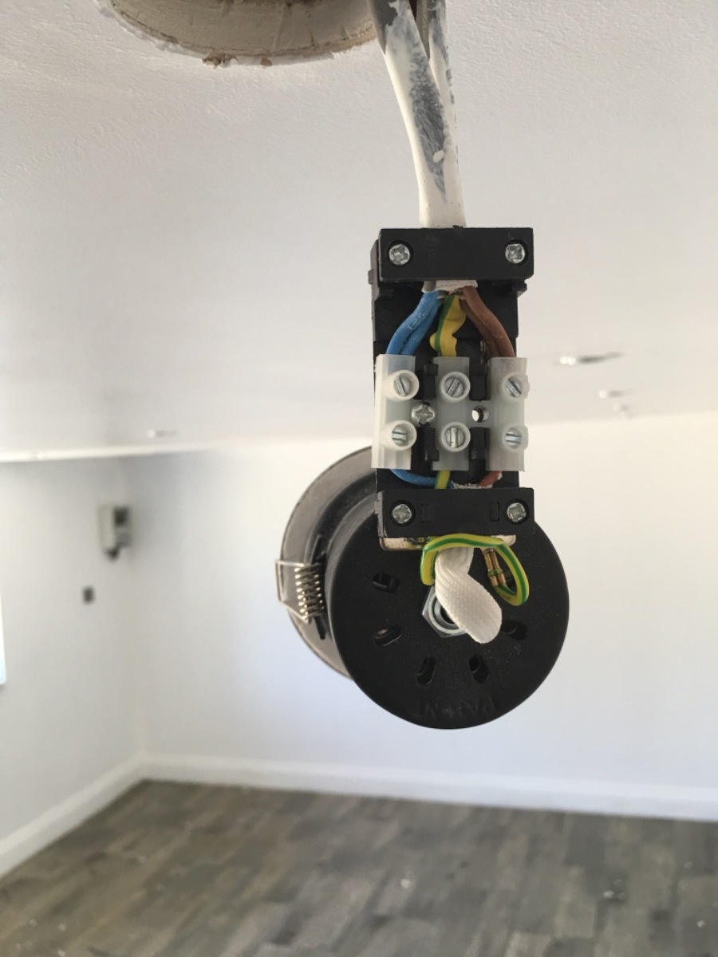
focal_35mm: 29
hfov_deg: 48.2
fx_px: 802
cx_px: 359
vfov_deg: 61.7
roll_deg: +4.1
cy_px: 478
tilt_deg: +0.0
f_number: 2.2
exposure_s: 1/33
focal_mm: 4.15
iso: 40
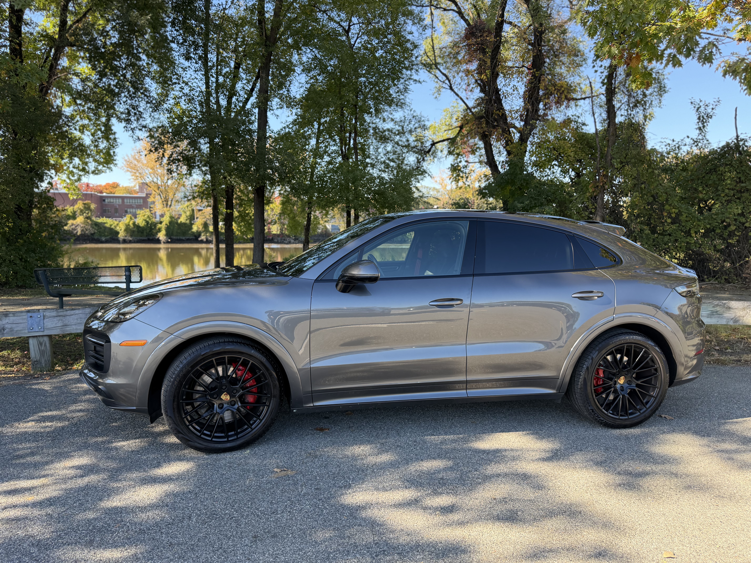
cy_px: 282
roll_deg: +0.6
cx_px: 376
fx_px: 521
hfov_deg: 71.6
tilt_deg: -5.8
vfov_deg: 56.8
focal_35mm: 24
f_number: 1.78
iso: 100
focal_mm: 6.76
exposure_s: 1/617
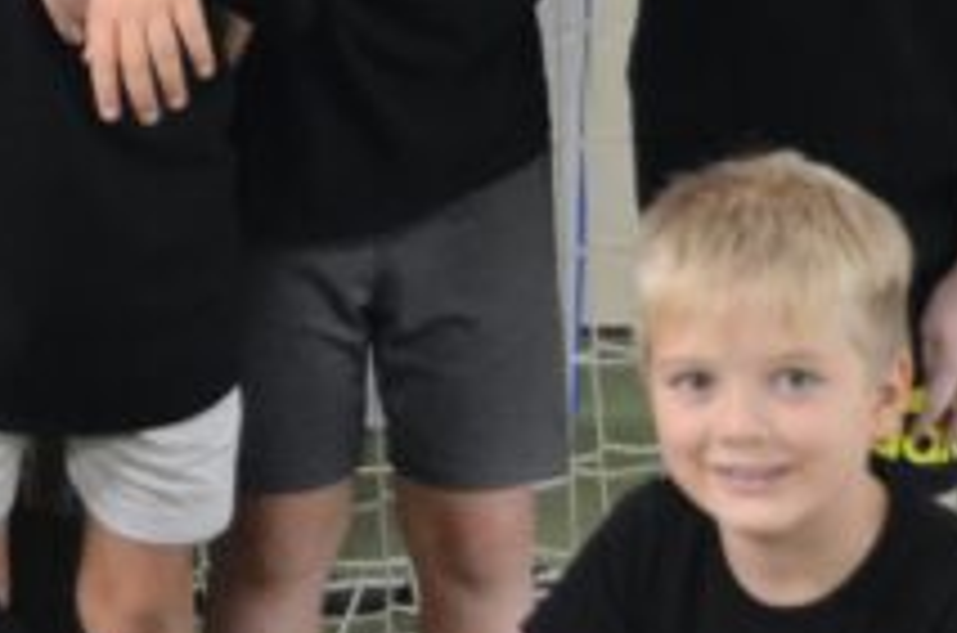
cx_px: -310
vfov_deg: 9.3
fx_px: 3819
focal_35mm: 144
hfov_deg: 13.7
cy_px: -148
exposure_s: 1/80
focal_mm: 20
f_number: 3.8
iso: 1600
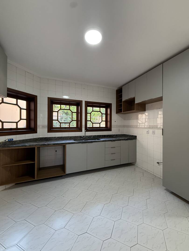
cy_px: 126
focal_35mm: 14
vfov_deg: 102.1
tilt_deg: +0.7
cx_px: 94
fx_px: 102
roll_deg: -0.6
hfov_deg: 85.7
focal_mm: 2.22
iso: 320
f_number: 2.2
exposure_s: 1/120
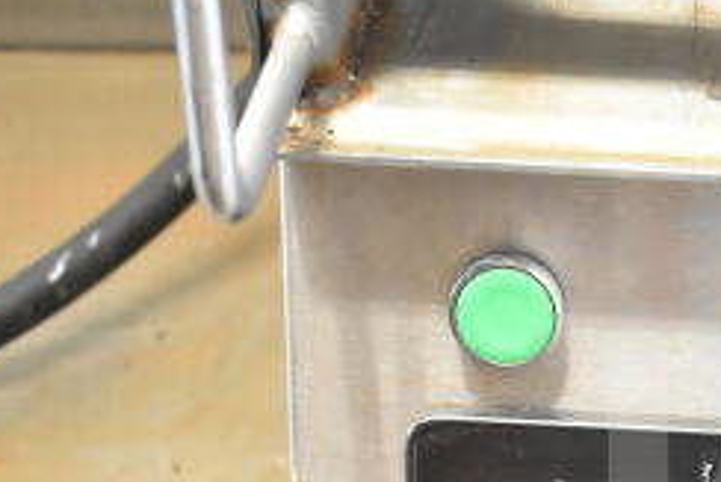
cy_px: 587
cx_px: 860
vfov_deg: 13.2
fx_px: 2029
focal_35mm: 101
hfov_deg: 19.1
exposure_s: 1/40
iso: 4000
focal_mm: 27
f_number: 4
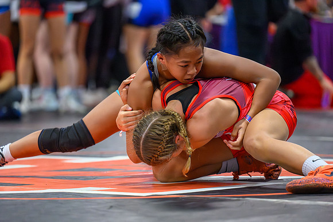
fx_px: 2099
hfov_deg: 9.1
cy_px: 136
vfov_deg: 6.1
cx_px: 148
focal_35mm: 227
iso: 18000
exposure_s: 1/800
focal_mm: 185
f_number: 2.8
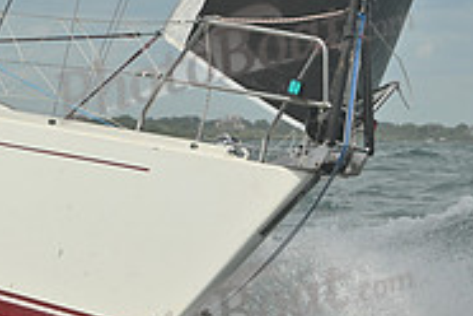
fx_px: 4099
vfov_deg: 4.4
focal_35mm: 312
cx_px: -74
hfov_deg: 6.6
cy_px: -40
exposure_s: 1/1250
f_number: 14
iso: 320
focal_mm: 100
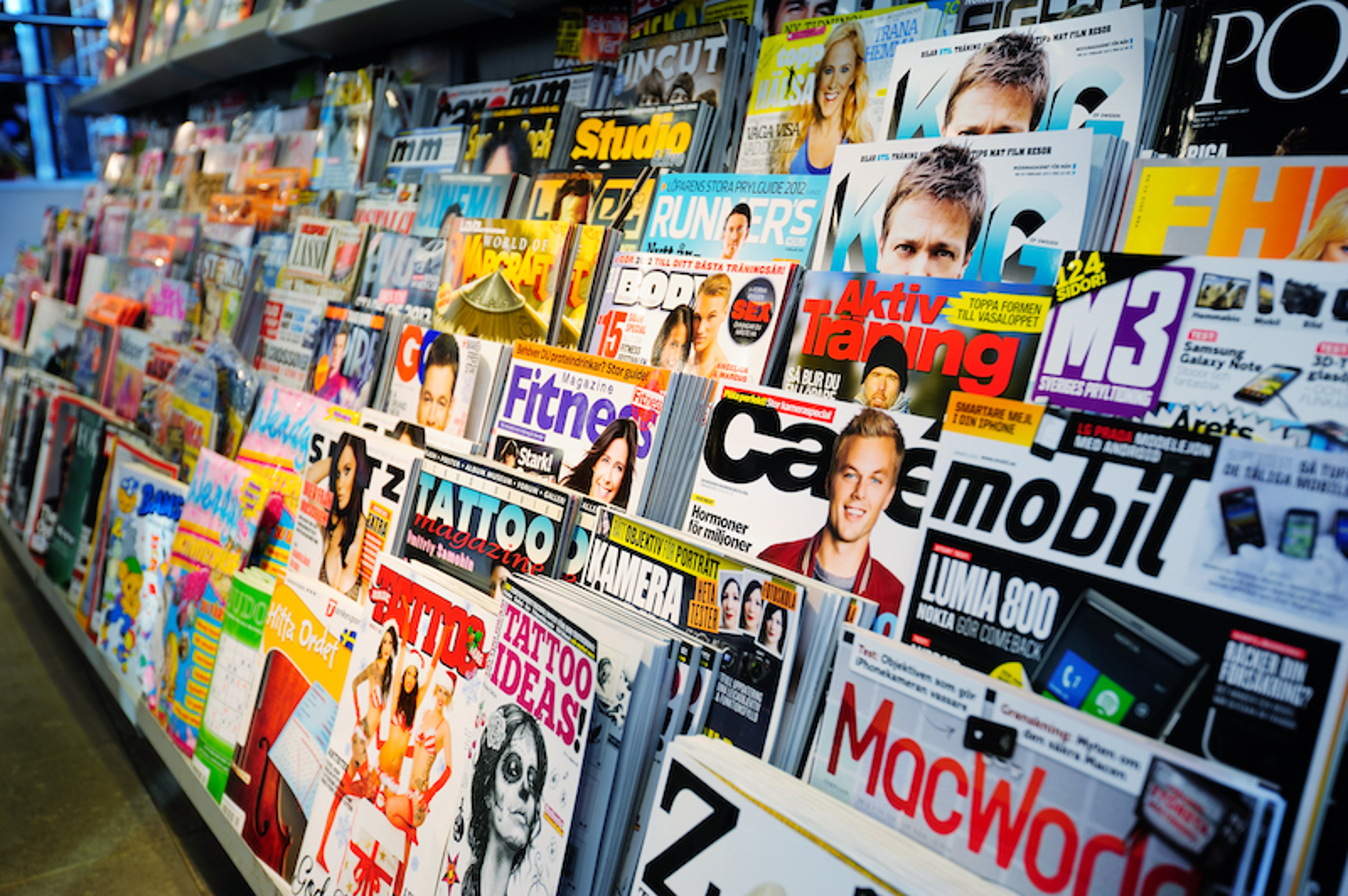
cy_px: 448
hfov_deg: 58.8
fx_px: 1197
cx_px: 674
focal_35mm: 32
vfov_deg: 41.0
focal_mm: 32
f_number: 5
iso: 200
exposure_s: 1/50
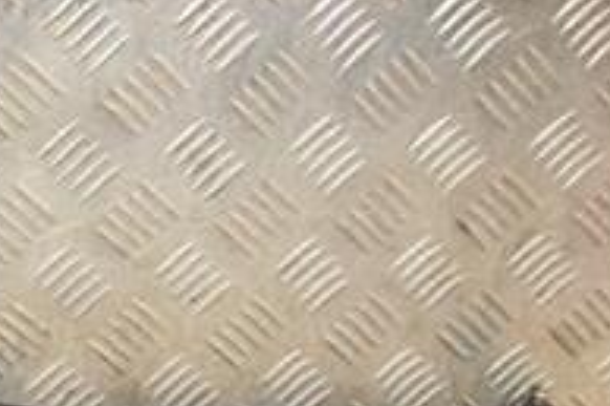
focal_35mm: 102
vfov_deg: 13.0
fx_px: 1727
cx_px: -60
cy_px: 516
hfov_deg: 19.2
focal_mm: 22
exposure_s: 1/200
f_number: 5
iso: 800
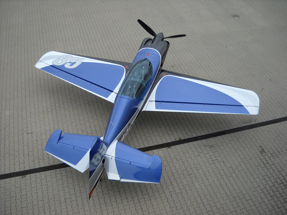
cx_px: 144
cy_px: 108
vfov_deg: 35.1
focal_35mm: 41
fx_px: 340
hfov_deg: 45.8
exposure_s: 1/228
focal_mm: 6.72
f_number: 3.1
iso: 64
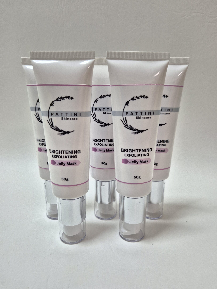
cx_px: 109
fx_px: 201
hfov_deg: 56.8
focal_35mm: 24
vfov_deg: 71.6
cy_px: 141
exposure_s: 1/100
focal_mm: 5.4
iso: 160
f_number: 1.8
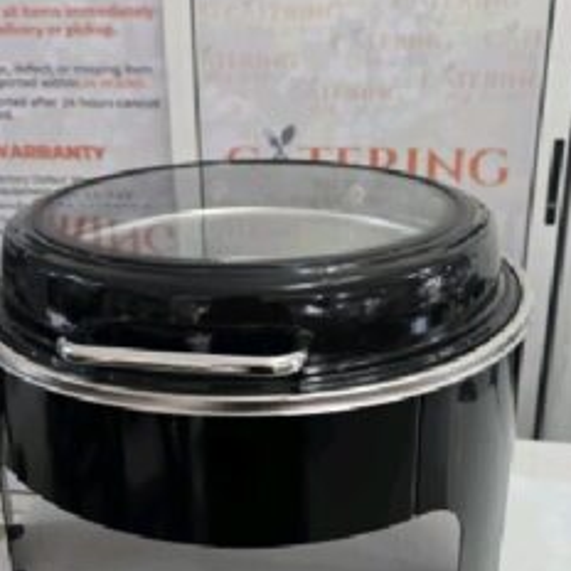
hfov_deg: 47.2
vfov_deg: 47.1
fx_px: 653
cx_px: 286
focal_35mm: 35
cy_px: 246
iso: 400
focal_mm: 6.3
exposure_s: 1/101
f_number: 1.7
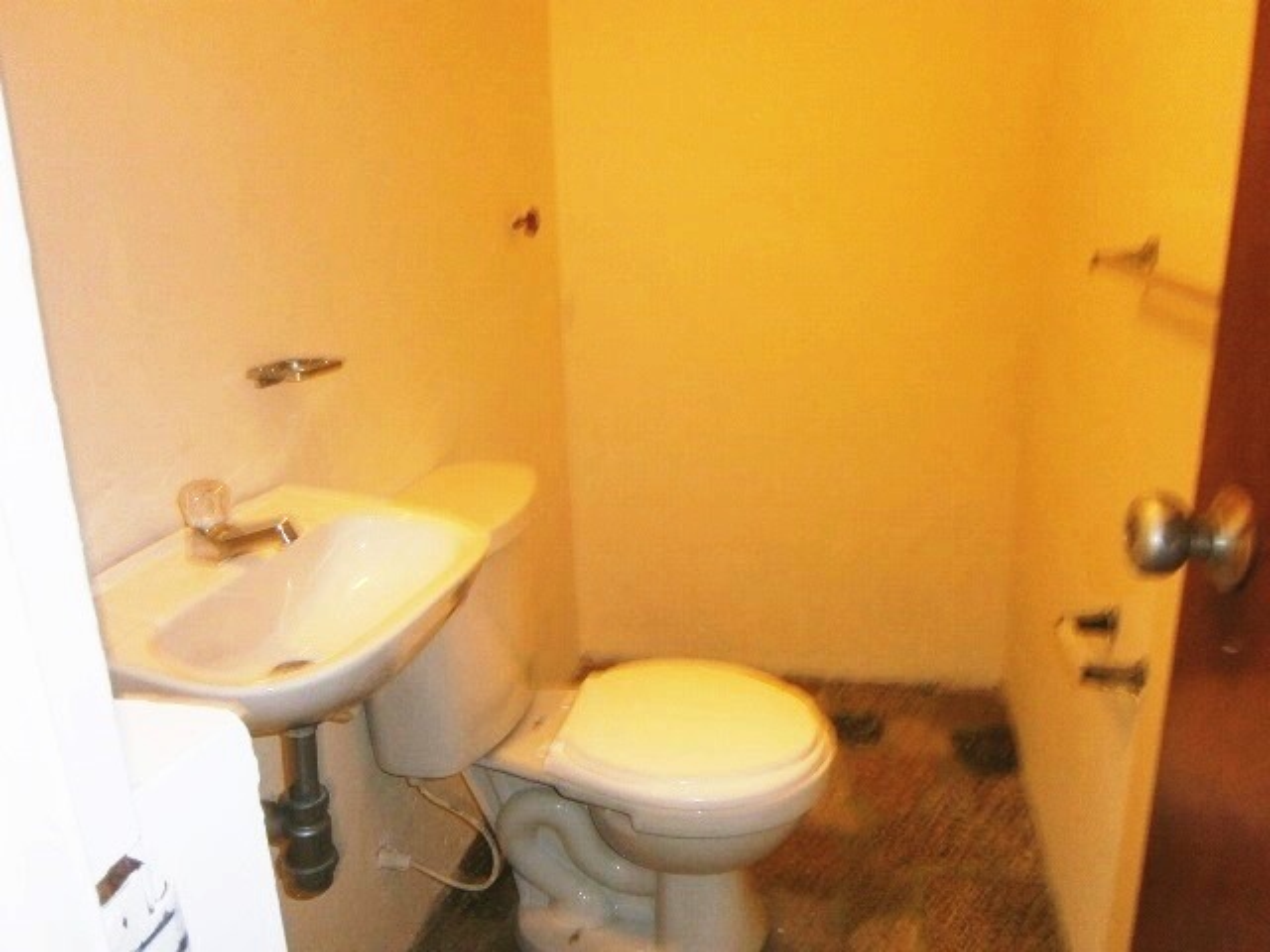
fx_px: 954
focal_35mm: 26
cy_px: 476
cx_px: 635
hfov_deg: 67.3
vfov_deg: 53.1
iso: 125
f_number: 2.8
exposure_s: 1/30
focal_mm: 4.7
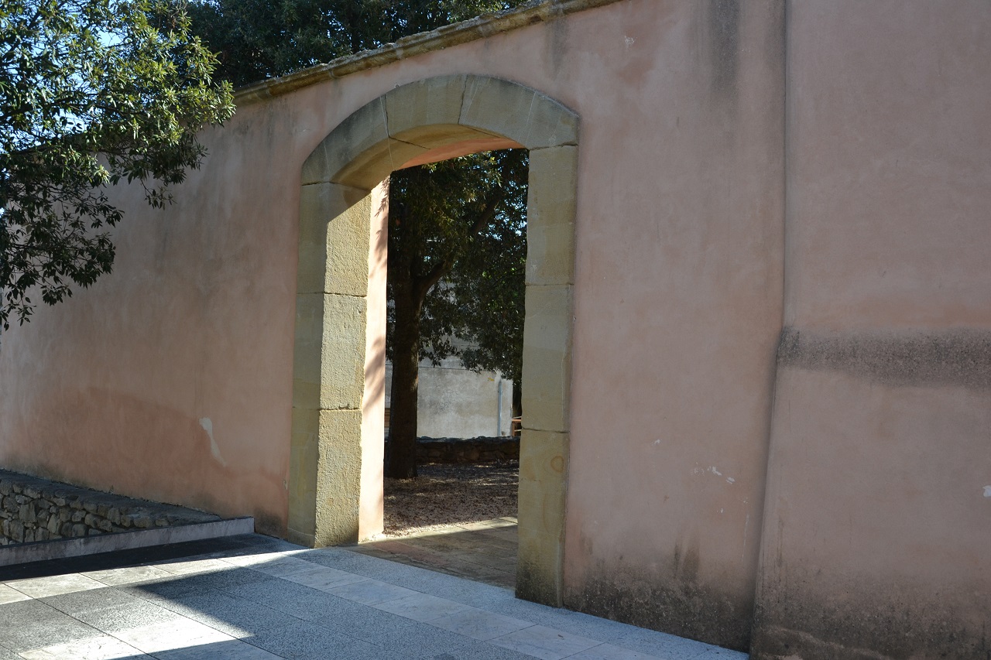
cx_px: 496
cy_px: 330
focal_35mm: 33
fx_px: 908
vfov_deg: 40.0
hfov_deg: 57.2
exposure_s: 1/125
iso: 250
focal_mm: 22
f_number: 5.6
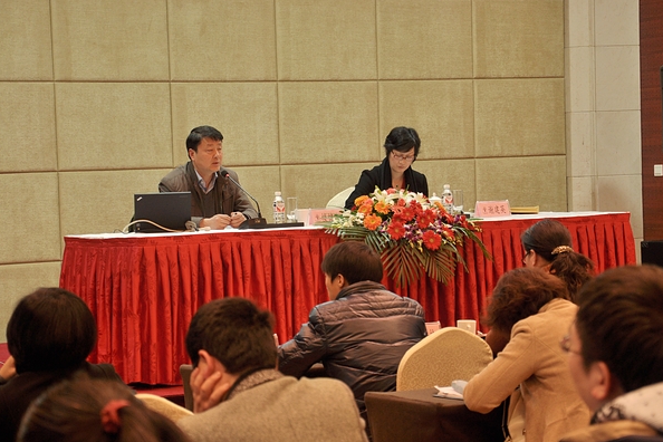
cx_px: 334
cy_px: 221
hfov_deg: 20.4
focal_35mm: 100
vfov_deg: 13.7
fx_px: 1842
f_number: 5.3
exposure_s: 1/25
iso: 250
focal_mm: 66
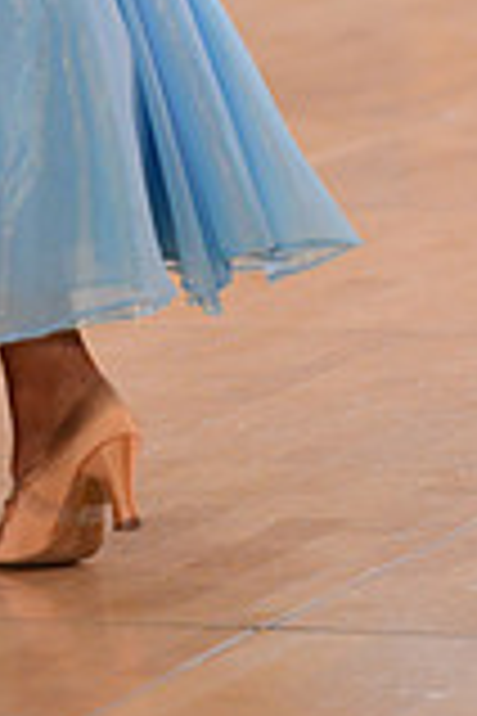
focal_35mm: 622
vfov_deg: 3.3
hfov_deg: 2.2
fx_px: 12361
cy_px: -257
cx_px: -259
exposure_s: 1/250
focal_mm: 170
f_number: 2.8
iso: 2500
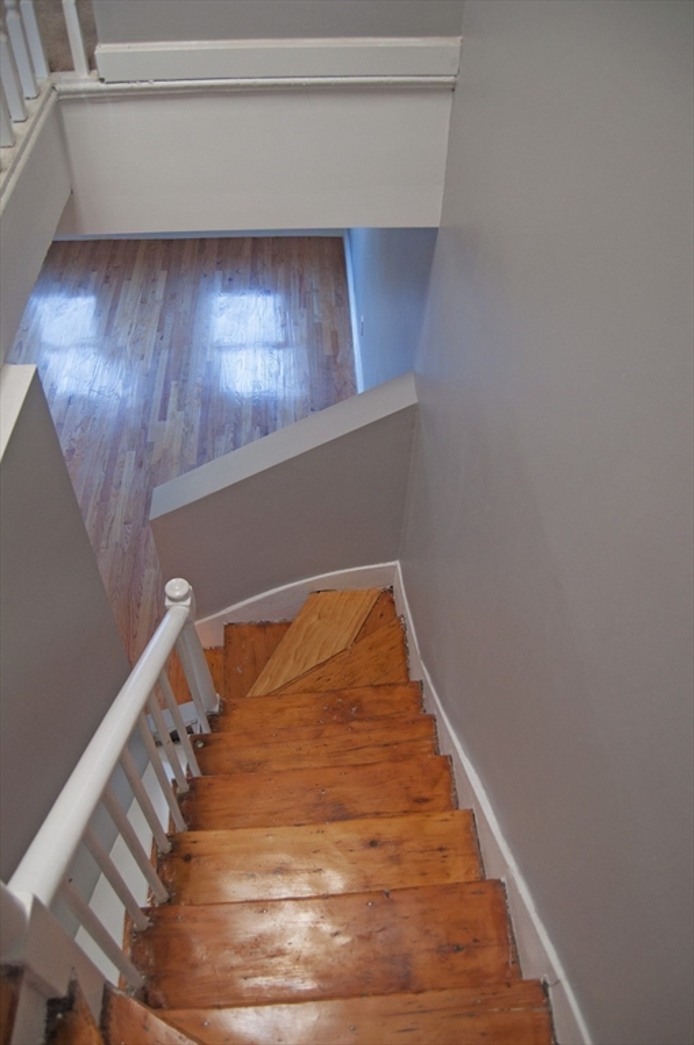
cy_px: 522
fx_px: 783
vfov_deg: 67.4
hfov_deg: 47.8
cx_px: 347
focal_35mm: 27
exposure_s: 1/50
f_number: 3.5
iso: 400
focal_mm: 18
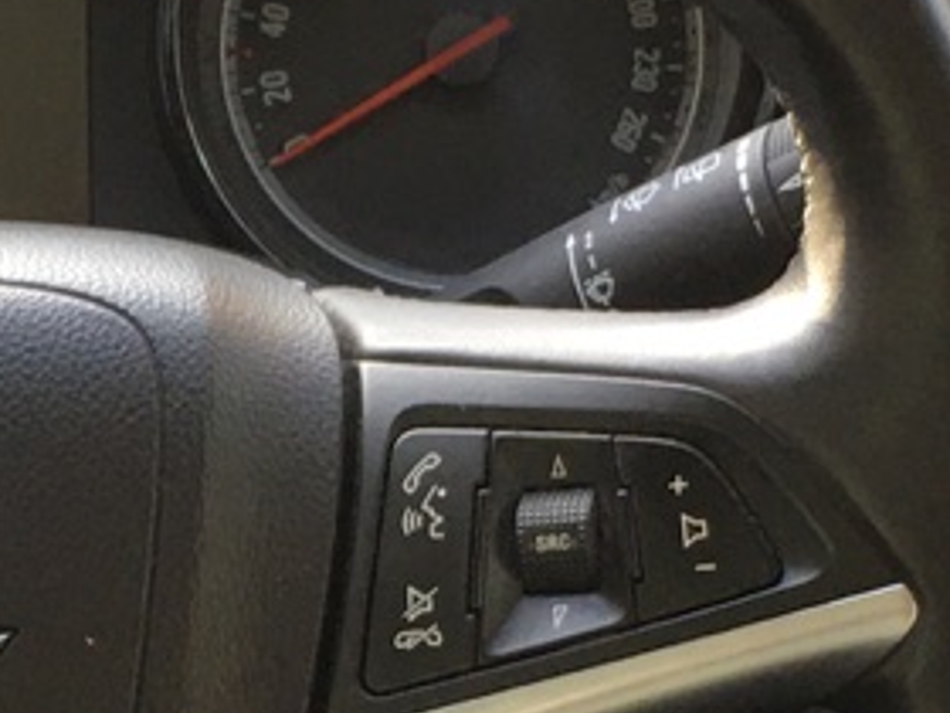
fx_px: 4556
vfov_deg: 8.9
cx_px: 356
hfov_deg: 11.9
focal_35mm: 166
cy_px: 628
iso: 32
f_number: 2.2
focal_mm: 4.15
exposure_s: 1/50
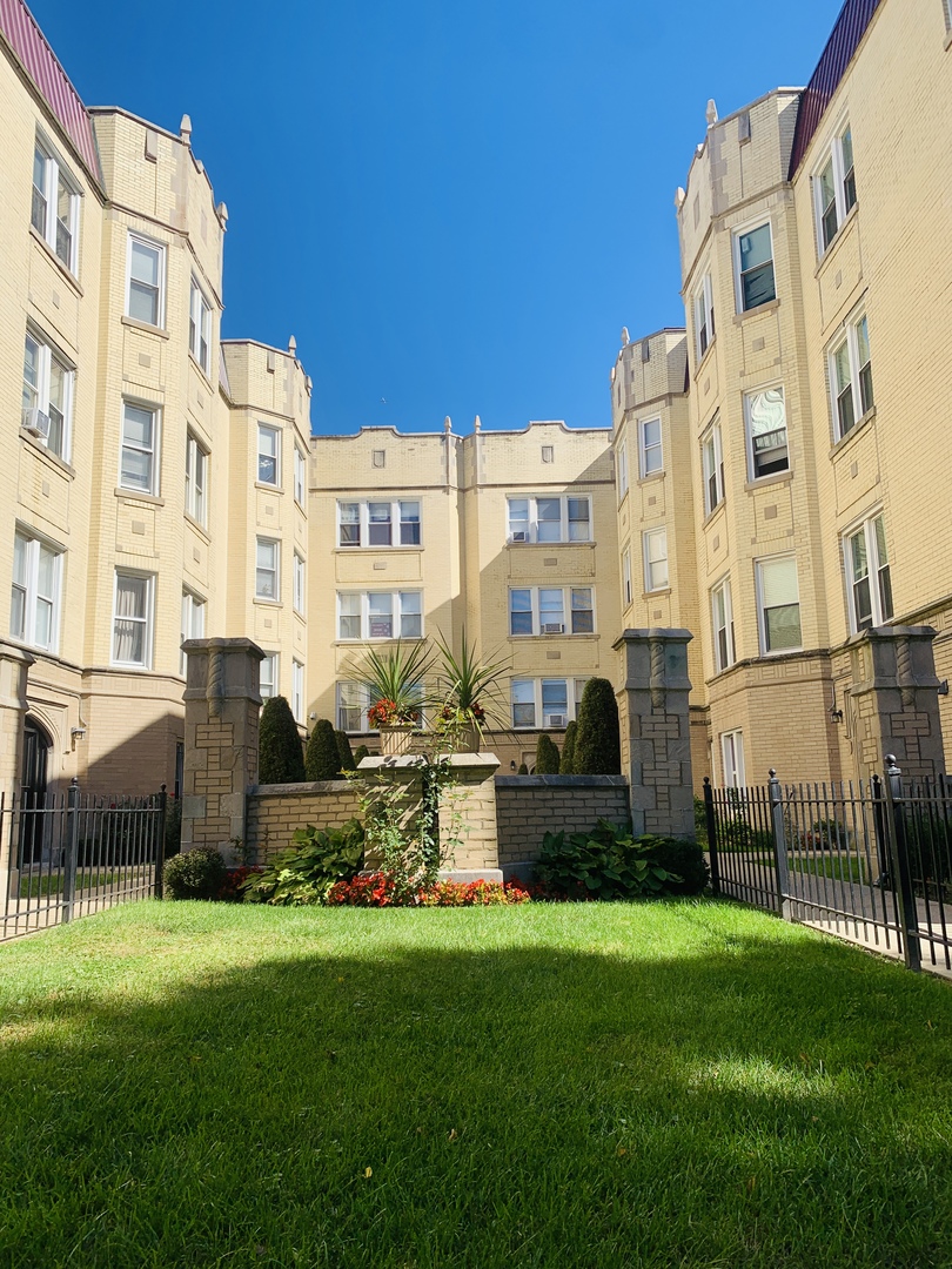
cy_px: 634
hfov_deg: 53.1
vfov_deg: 67.3
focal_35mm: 26
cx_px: 476
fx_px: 953
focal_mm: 4.25
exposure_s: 1/1880
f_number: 1.8
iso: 25
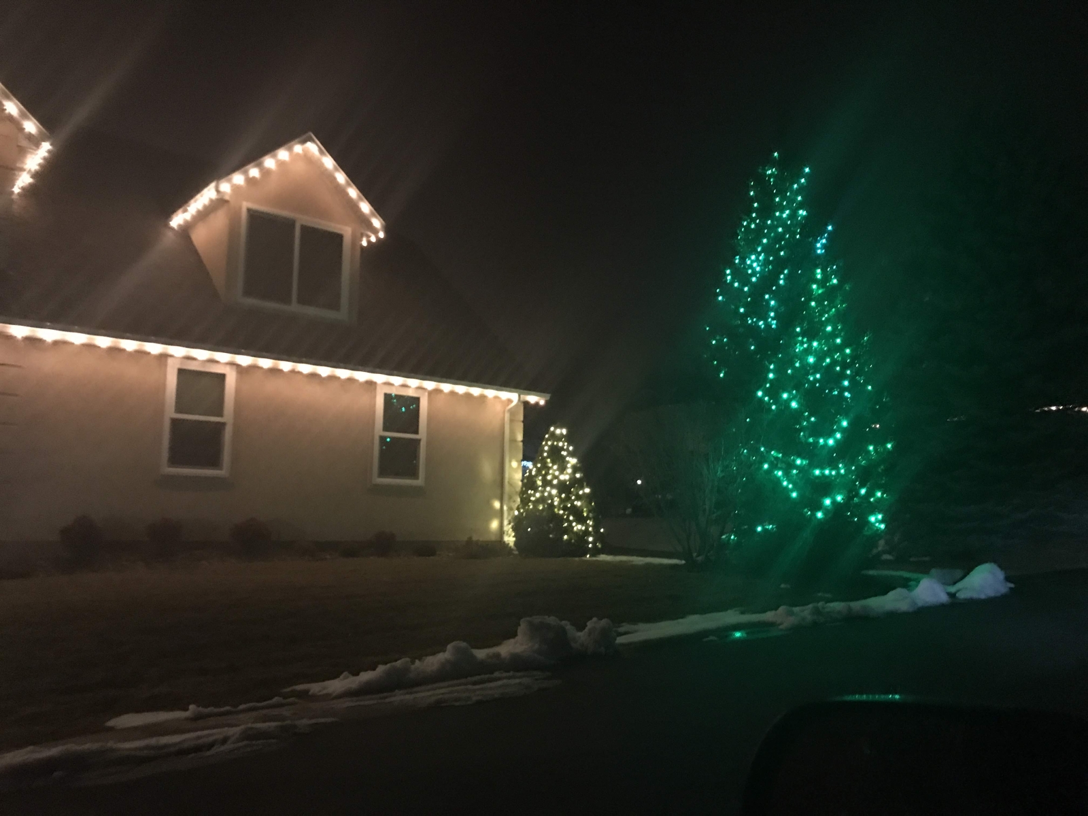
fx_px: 880
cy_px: 408
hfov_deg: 63.4
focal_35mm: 28
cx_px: 544
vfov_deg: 49.7
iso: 100
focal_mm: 3.99
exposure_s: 1/4
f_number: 1.8
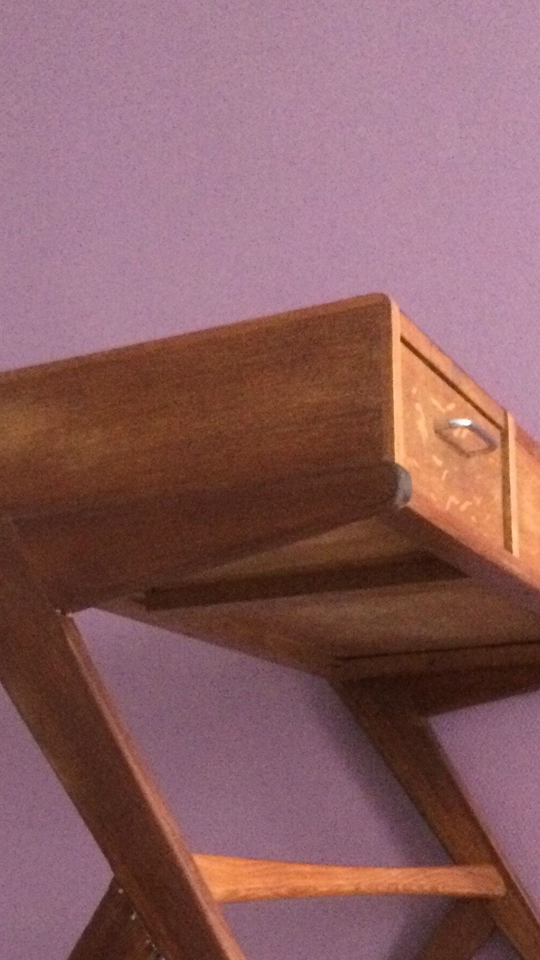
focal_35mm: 58
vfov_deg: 35.3
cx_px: 141
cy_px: 714
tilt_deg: +3.2
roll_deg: -0.2
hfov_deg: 20.6
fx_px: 1477
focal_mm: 4.15
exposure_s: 1/17
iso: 640
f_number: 2.2
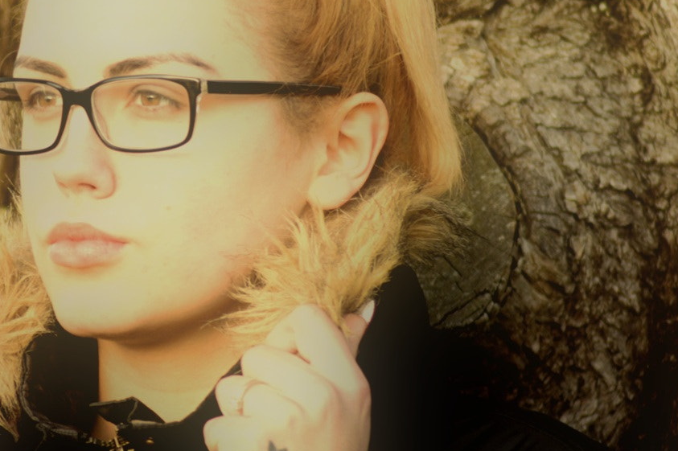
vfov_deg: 2.6
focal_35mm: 527
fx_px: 9918
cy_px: 137
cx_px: 129
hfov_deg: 3.9
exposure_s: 1/50
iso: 100
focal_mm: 185
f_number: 4.5
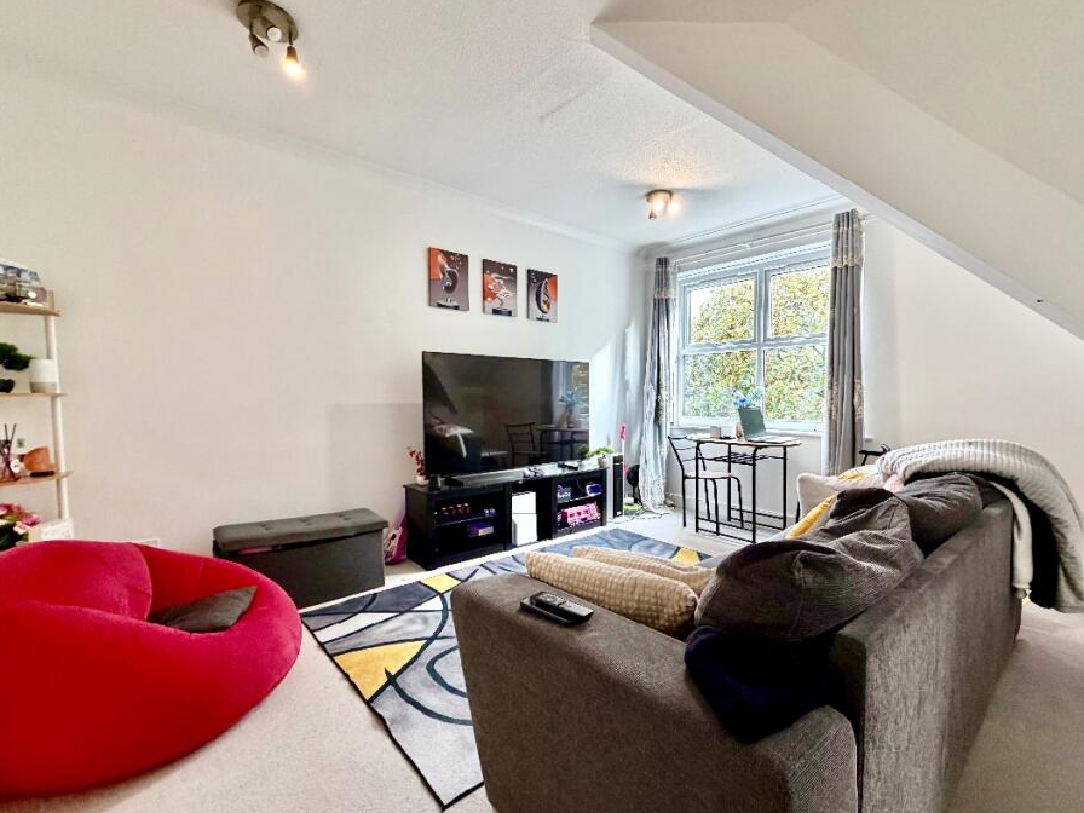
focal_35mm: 16
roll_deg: +0.5
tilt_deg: -3.3
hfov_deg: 94.2
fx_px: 501
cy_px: 422
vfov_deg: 78.1
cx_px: 596
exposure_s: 1/100
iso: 320
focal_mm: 2.22
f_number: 2.2
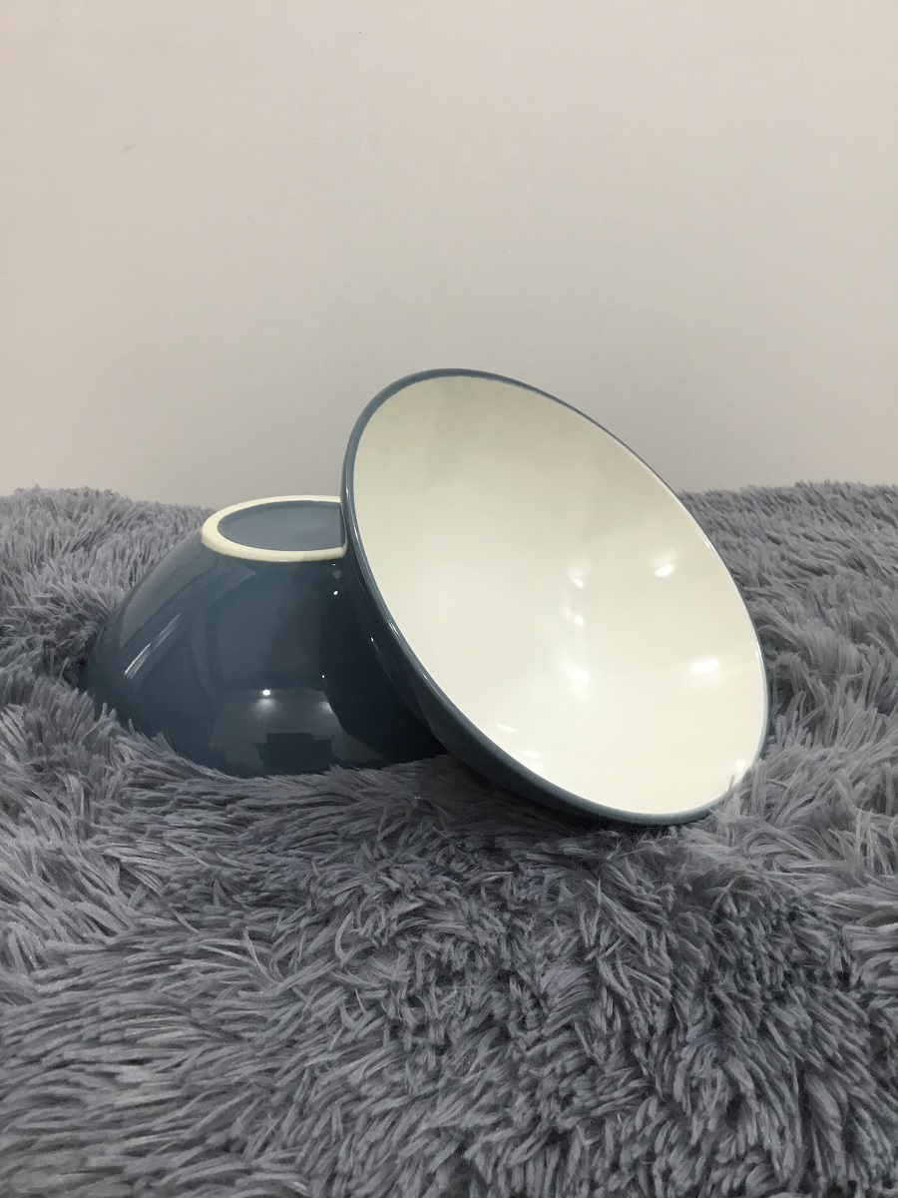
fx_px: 1072
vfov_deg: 58.4
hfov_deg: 45.4
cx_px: 449
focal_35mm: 31
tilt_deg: -21.2
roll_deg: +0.3
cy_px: 599
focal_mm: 3.3
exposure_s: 1/33
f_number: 2.4
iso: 80
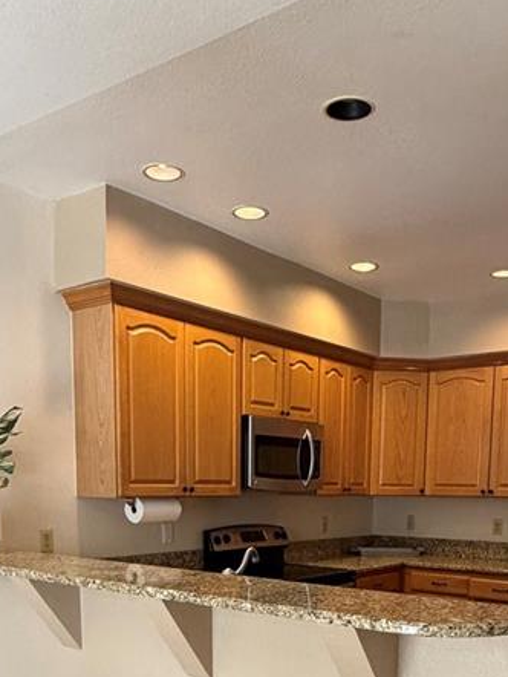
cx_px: 285
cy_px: 600
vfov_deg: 44.8
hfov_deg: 37.7
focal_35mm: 38
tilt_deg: -7.9
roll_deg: -0.8
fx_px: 743
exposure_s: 1/109
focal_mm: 2.22
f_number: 2.2
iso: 320
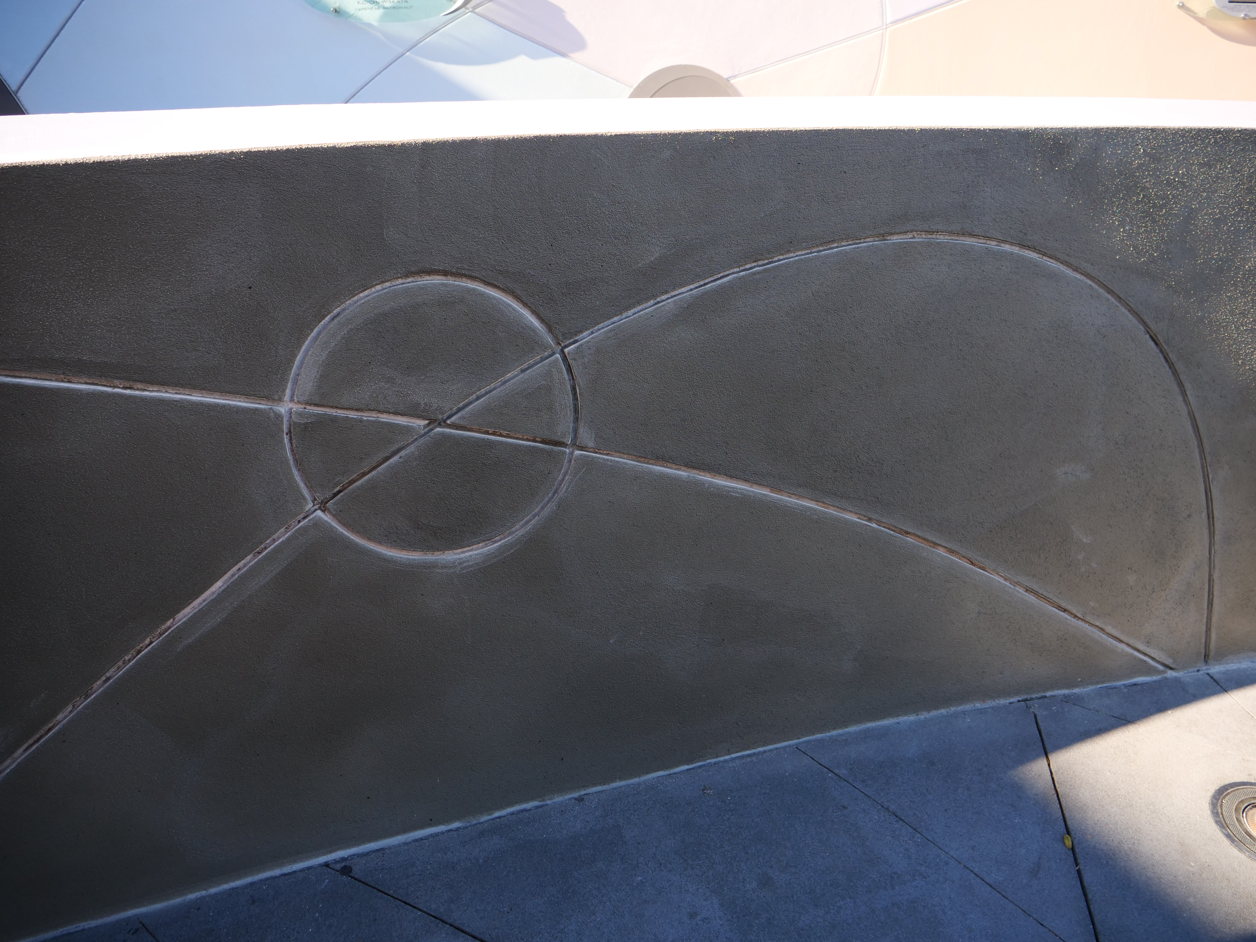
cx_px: 628
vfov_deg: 56.8
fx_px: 871
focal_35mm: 24
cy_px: 471
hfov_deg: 71.6
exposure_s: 1/500
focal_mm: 12
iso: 200
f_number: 2.8
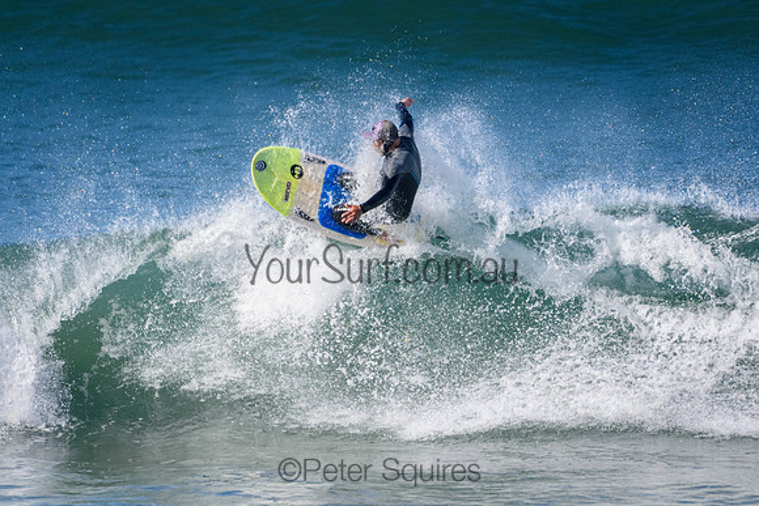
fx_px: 15815
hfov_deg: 2.7
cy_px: 253
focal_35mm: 750
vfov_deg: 1.8
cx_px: 380
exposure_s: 1/4000
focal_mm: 500
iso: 640
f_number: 5.6
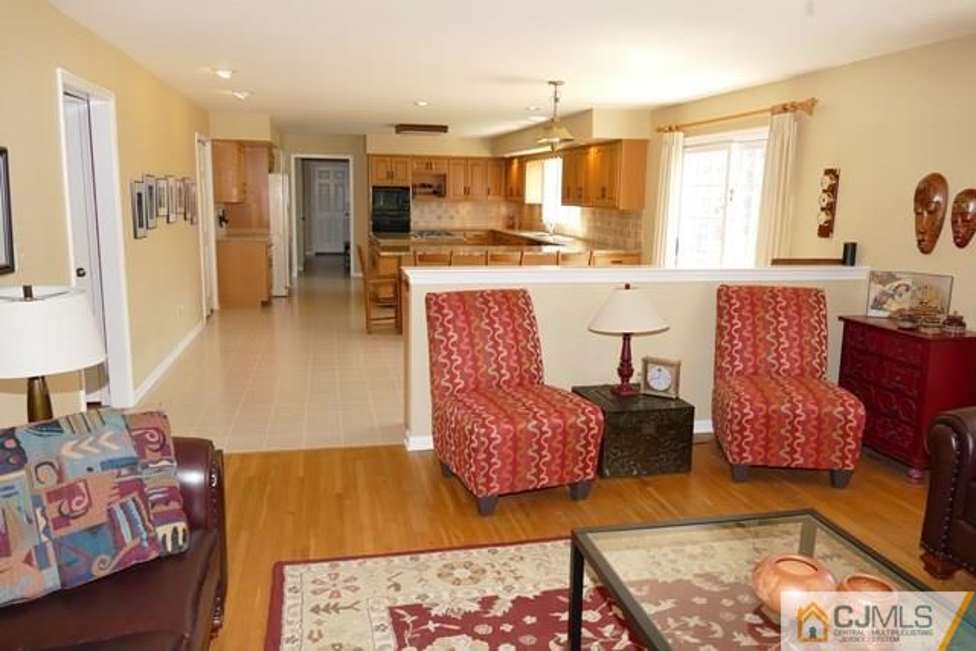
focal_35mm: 26
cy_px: 326
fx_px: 705
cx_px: 488
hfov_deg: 69.4
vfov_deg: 49.6
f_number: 2.9
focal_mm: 9.65
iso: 125
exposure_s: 1/60
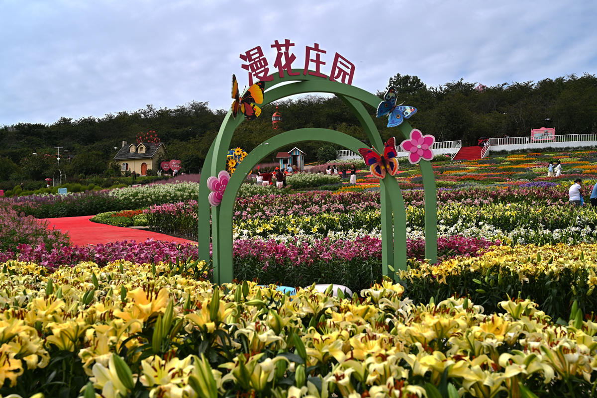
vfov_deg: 29.9
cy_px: 199
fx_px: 746
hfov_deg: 43.6
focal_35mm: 45
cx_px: 298
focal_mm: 45
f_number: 8
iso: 100
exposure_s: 1/320
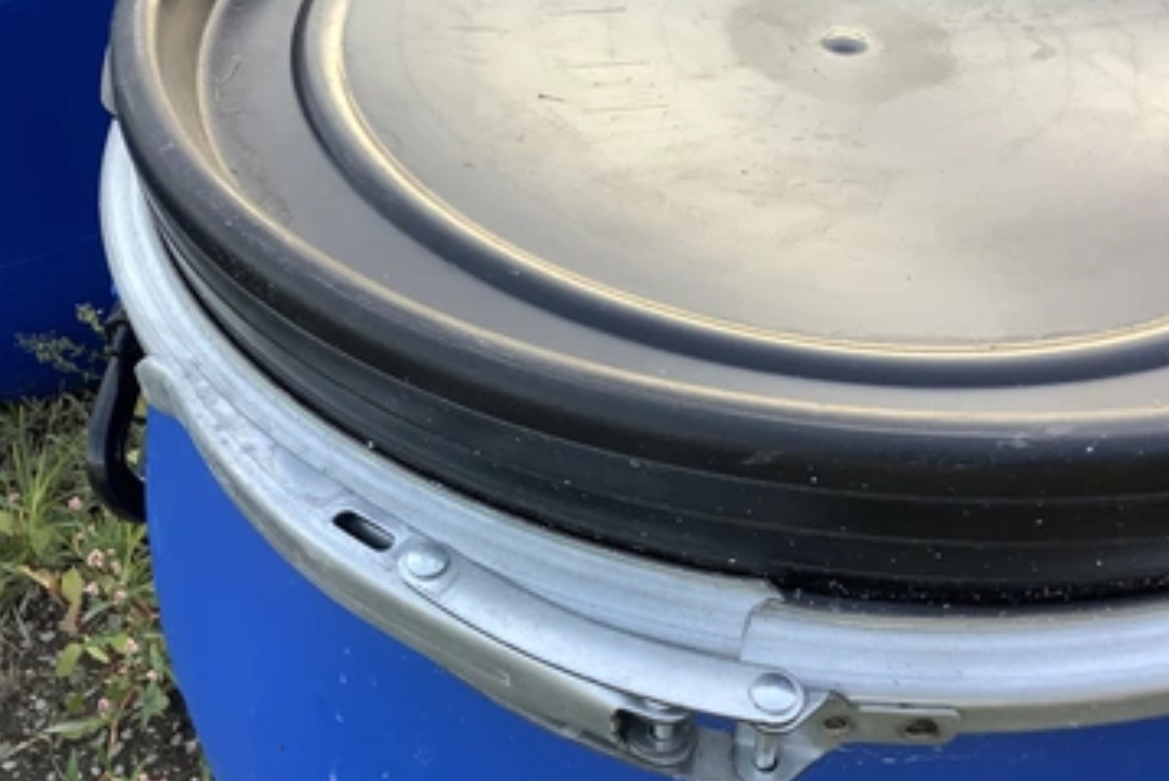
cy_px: 451
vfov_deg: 36.8
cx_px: 617
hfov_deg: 53.1
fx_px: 1169
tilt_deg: -49.0
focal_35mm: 36
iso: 50
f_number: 2.4
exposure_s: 1/60
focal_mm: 3.3
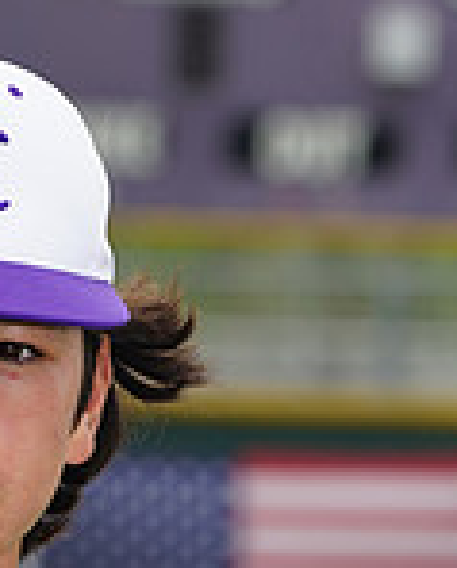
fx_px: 13113
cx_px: -63
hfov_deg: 2.0
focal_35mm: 778
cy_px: 825
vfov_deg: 2.5
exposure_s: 1/250
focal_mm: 212
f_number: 9
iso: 200
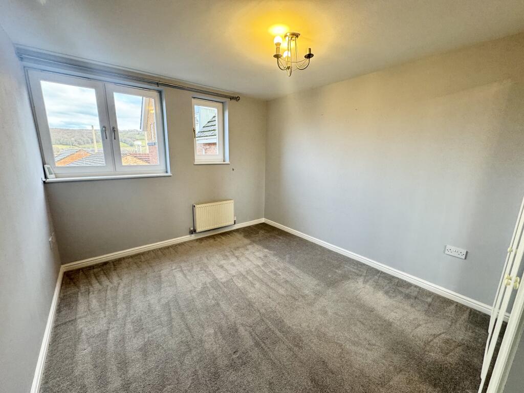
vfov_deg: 85.7
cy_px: 196
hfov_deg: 102.1
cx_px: 262
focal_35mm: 14
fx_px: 212
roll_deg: -1.0
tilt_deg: -11.5
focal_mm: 2.22
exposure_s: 1/100
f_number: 2.2
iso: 160
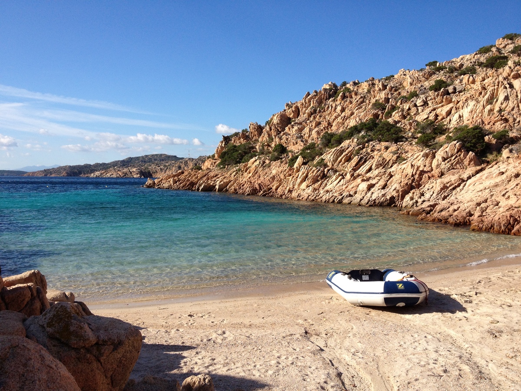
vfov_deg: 40.7
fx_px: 527
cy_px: 196
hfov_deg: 52.6
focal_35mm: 35
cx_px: 260
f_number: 2.4
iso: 64
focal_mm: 4.28
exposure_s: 1/1727
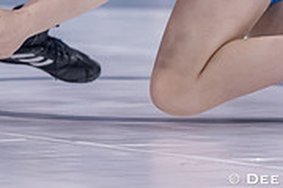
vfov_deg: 3.0
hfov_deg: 4.6
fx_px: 3553
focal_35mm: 452
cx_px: 94
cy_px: -55
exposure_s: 1/800
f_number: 2.8
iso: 1600
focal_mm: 105
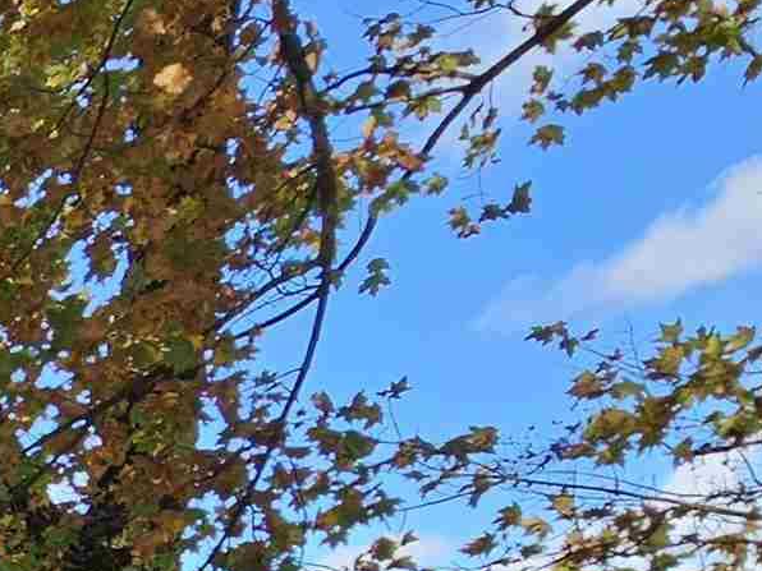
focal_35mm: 67
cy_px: 1016
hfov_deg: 19.0
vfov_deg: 17.8
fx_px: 1475
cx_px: -726
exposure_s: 1/661
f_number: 2.2
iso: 50
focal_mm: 2.2
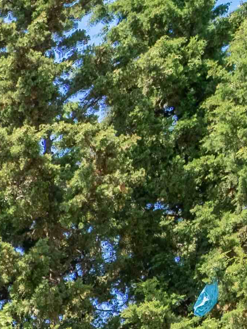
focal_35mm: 118
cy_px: 850
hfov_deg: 8.7
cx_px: -629
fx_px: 1122
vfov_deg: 12.2
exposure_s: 1/800
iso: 200
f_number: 9
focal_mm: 14
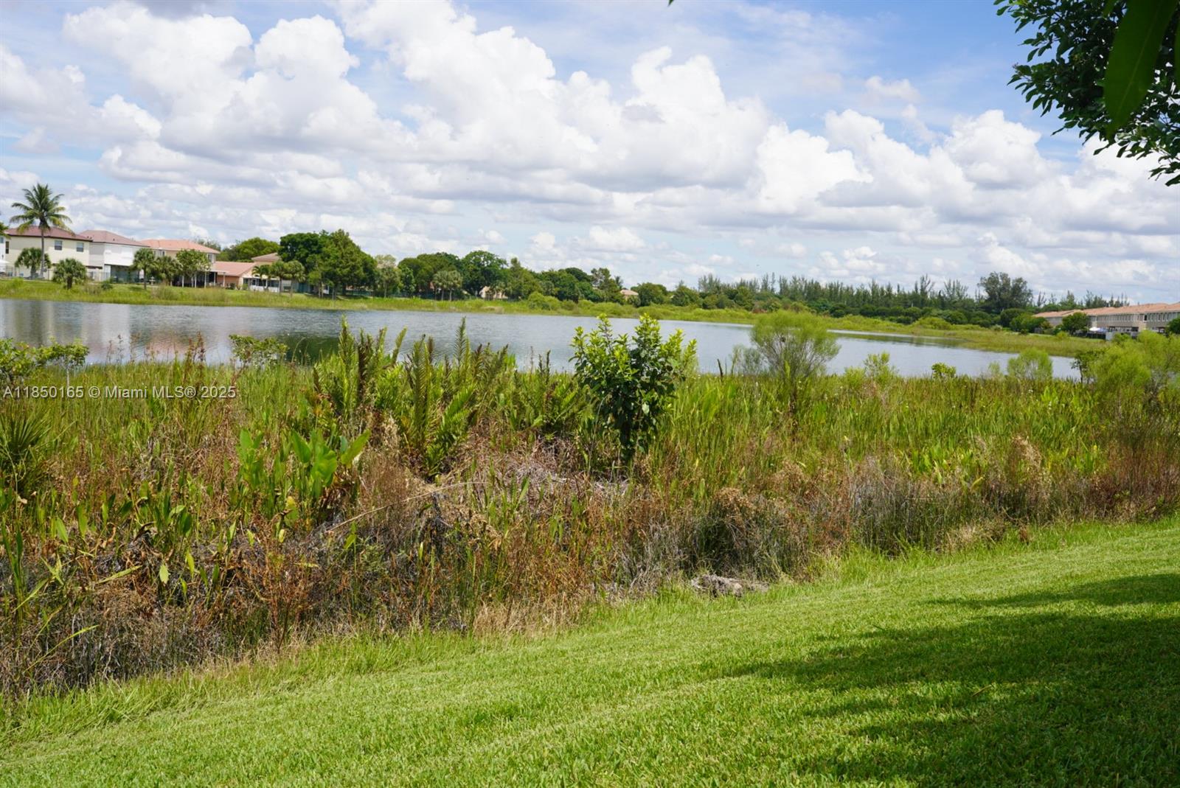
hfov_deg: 54.4
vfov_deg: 37.9
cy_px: 394
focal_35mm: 35
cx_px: 590
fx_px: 1148
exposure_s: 1/160
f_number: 10
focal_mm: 35
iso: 100
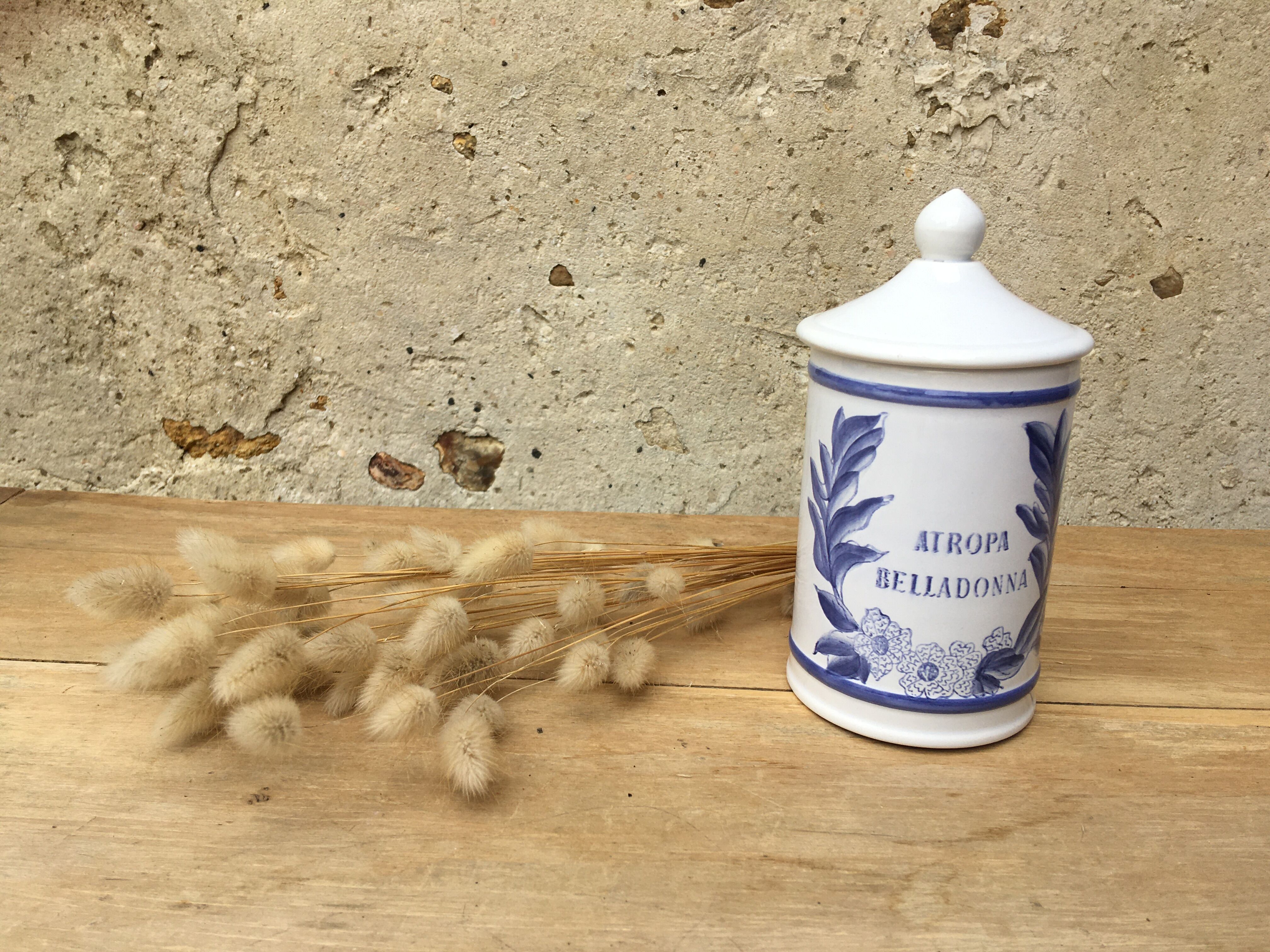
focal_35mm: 29
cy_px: 476
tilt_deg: -17.3
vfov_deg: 48.2
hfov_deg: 61.7
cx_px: 635
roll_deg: -1.2
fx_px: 1064
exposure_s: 1/358
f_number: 2.2
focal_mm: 4.15
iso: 25
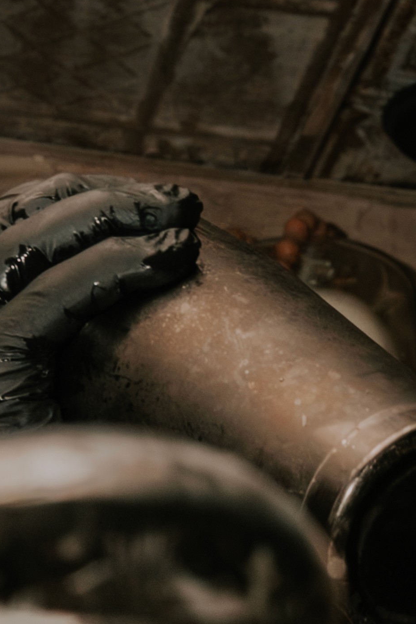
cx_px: 554
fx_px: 2842
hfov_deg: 8.2
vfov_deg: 11.7
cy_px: 1098
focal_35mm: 164
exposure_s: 1/160
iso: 1600
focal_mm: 38
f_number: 11
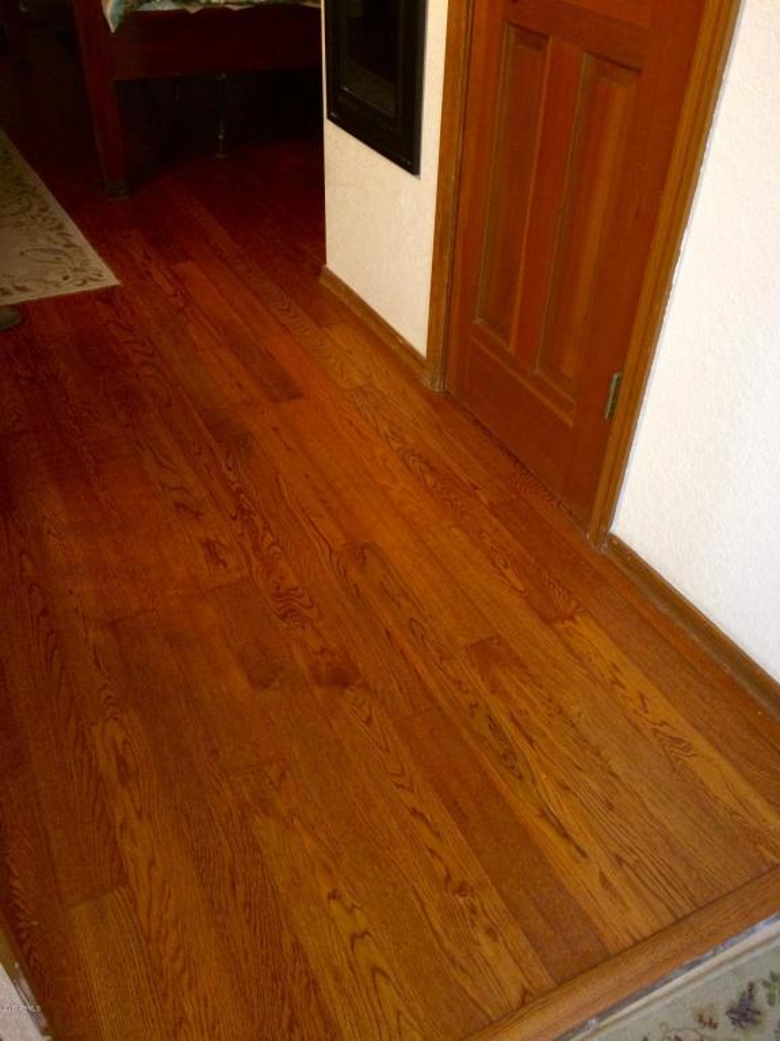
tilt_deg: -39.9
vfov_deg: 61.7
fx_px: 871
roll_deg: +0.1
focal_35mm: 29
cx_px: 390
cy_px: 520
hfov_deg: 48.2
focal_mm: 4.15
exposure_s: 1/24
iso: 200
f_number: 2.2
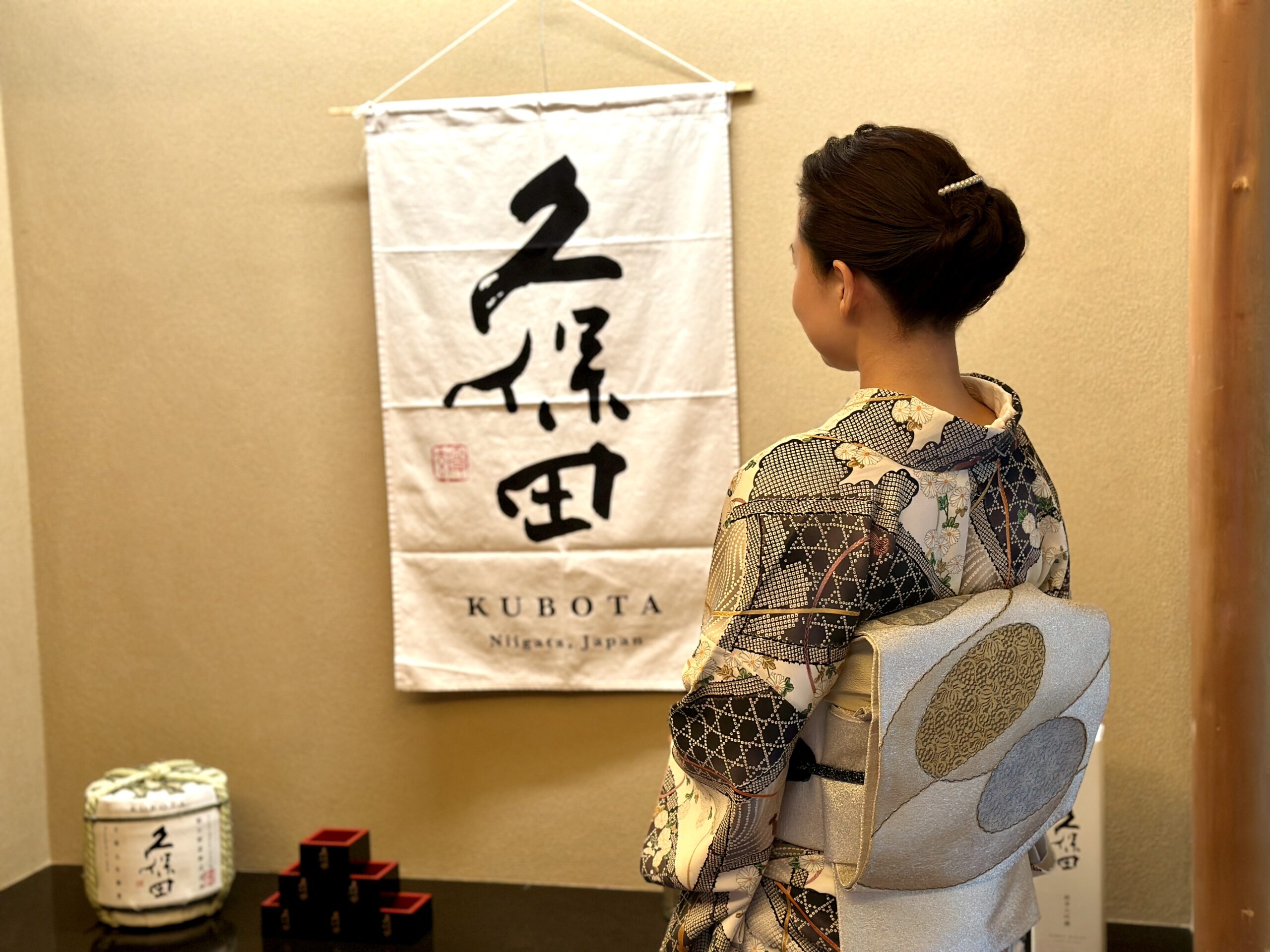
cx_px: 635
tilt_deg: -5.6
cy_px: 476
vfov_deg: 30.3
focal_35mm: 48
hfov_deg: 39.7
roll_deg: +1.0
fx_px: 1761
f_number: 1.78
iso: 125
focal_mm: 6.86
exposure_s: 1/50
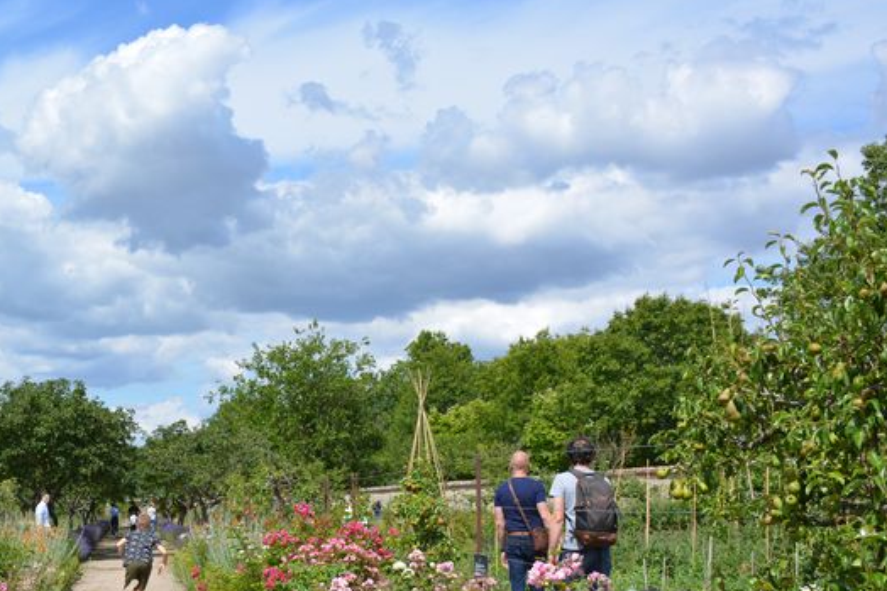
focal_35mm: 55
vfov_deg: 24.5
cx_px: 264
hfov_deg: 35.7
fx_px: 1355
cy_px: 380
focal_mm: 24
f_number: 9
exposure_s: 1/320
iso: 100
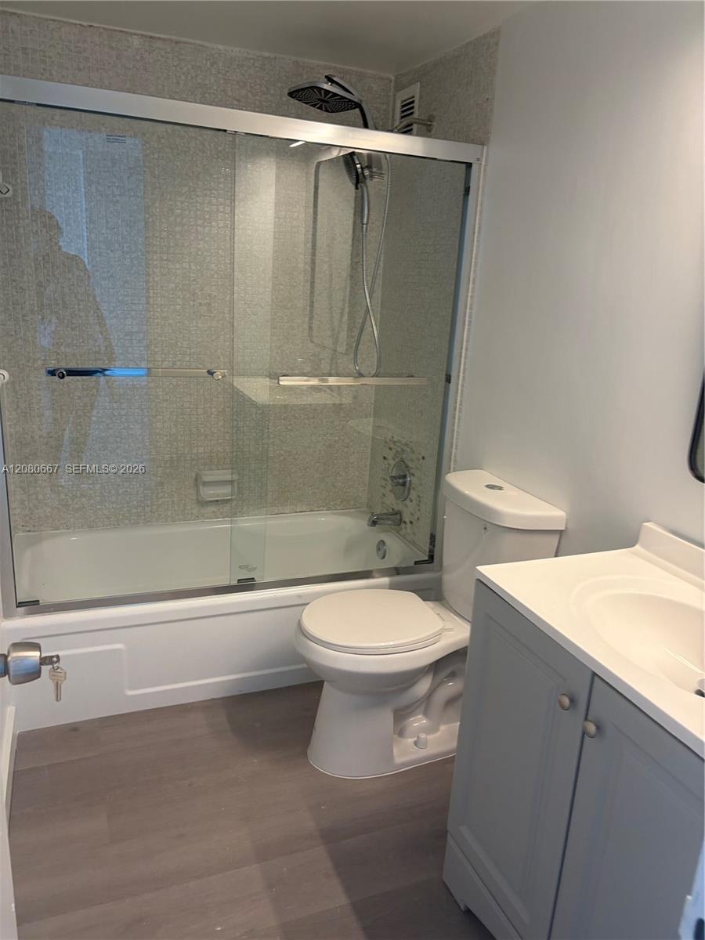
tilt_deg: -13.4
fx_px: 706
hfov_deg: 53.1
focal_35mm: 26
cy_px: 470
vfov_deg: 67.3
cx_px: 352
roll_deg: -2.8
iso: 125
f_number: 1.6
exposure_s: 1/60
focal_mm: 5.96
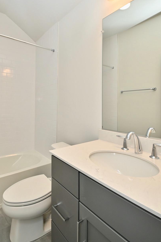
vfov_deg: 86.5
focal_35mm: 19
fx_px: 128
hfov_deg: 63.8
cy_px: 105
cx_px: 63
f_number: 7.1
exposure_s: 1/60
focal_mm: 10
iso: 200
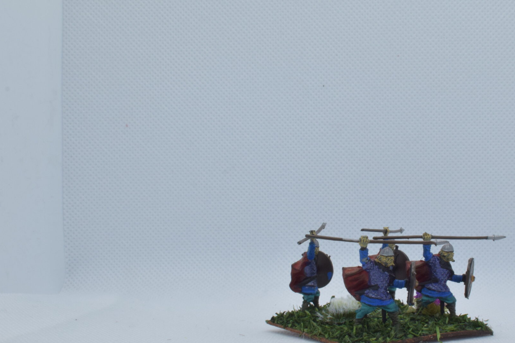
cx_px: 370
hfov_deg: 35.8
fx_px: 784
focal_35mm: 55
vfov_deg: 24.6
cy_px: 221
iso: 800
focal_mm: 23
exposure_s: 1/60
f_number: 25
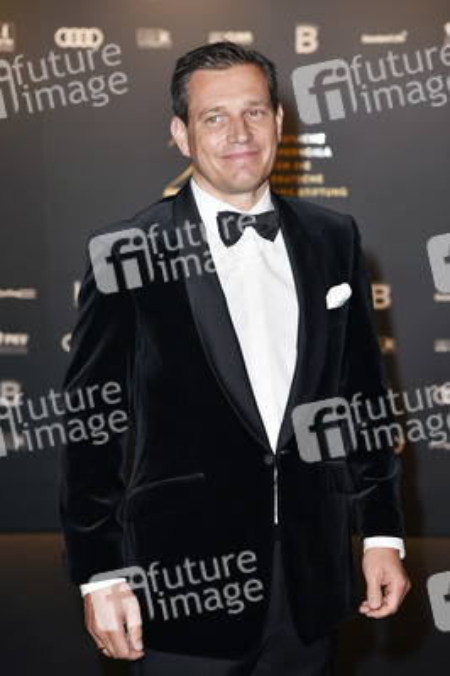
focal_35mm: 98
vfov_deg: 20.8
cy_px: 338
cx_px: 225
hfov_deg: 13.9
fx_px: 1841
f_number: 5
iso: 320
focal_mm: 98
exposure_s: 1/200
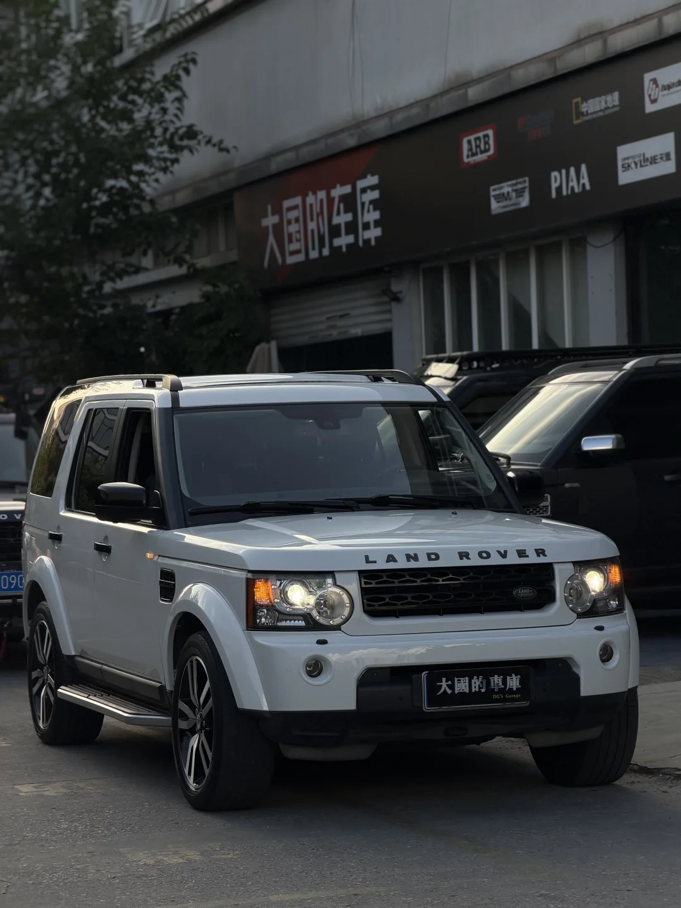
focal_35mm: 100
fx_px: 2623
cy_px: 454
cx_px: 340
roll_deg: +1.4
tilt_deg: -0.1
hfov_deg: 14.8
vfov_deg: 19.6
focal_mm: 16.89
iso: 50
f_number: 2.8
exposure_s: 1/638
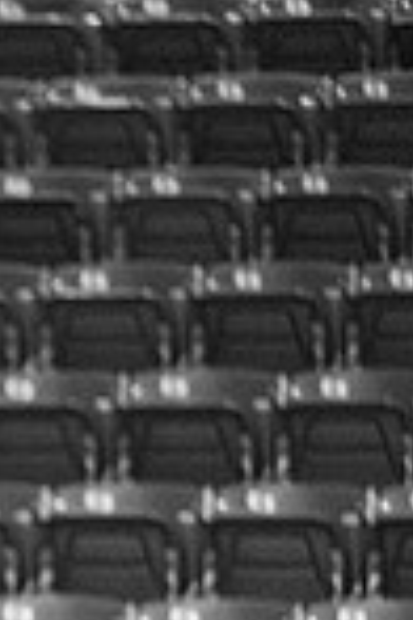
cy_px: 728
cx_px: -716
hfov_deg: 2.6
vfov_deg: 3.9
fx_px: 9137
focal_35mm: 531
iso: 5000
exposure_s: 1/500
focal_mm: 135
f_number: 2.8
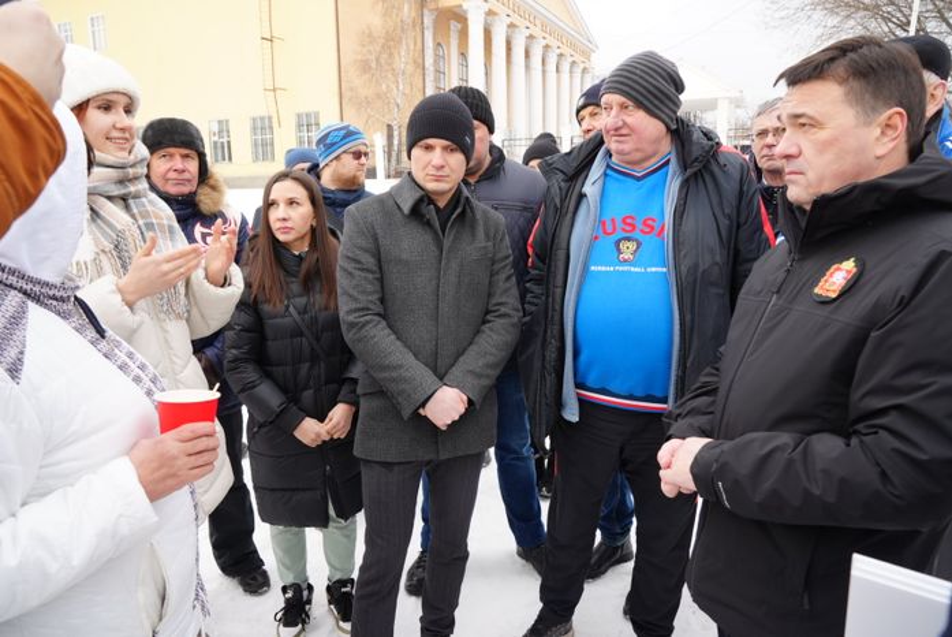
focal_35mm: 24
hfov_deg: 73.7
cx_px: 476
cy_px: 318
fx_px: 635
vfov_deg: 53.2
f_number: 6.3
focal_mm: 24
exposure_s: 1/125
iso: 500
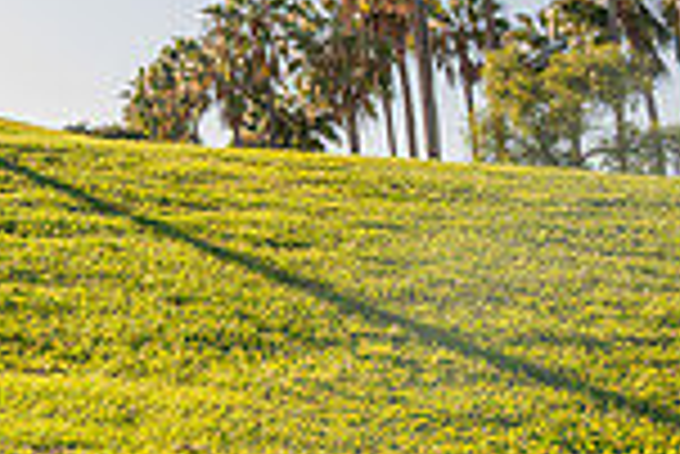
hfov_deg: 17.4
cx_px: -581
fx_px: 1758
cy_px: 7
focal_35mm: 93
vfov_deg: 14.5
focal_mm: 24
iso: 200
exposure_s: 1/200
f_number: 9
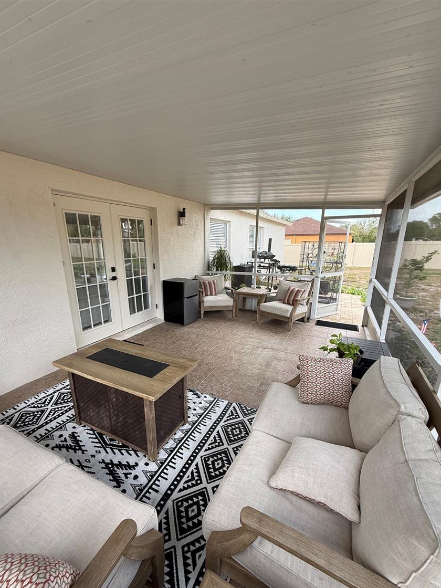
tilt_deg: -14.8
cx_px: 206
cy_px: 314
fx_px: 255
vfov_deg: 98.0
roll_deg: +0.1
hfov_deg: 81.6
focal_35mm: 15
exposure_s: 1/219
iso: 64
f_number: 2.2
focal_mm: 2.22
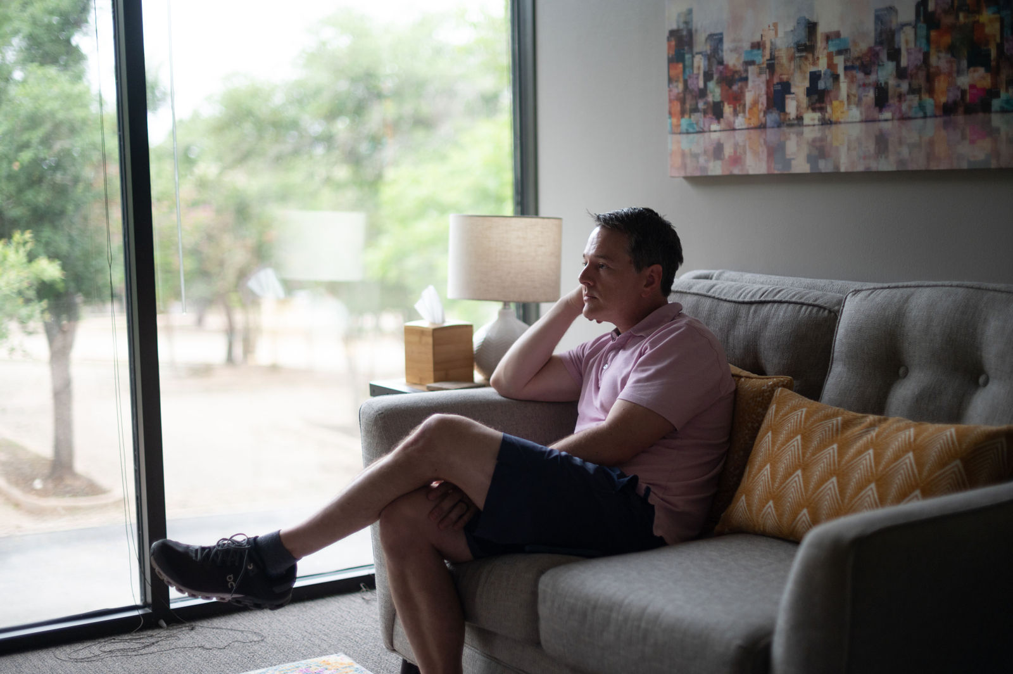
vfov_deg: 26.9
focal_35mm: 50
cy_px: 337
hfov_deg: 39.6
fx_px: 1406
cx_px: 506
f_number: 1.4
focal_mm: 50
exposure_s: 1/250
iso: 640
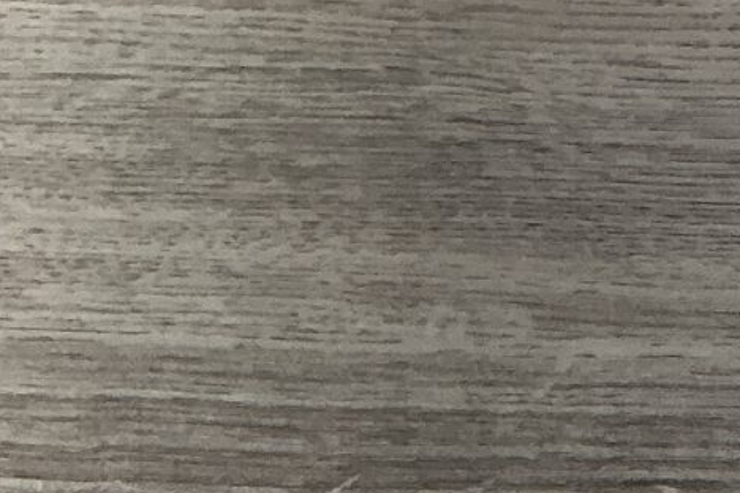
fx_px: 3391
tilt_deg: -83.5
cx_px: 1274
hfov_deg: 11.6
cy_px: 1337
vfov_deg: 7.5
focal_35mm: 165
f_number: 1.8
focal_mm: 3
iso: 64
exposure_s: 1/100
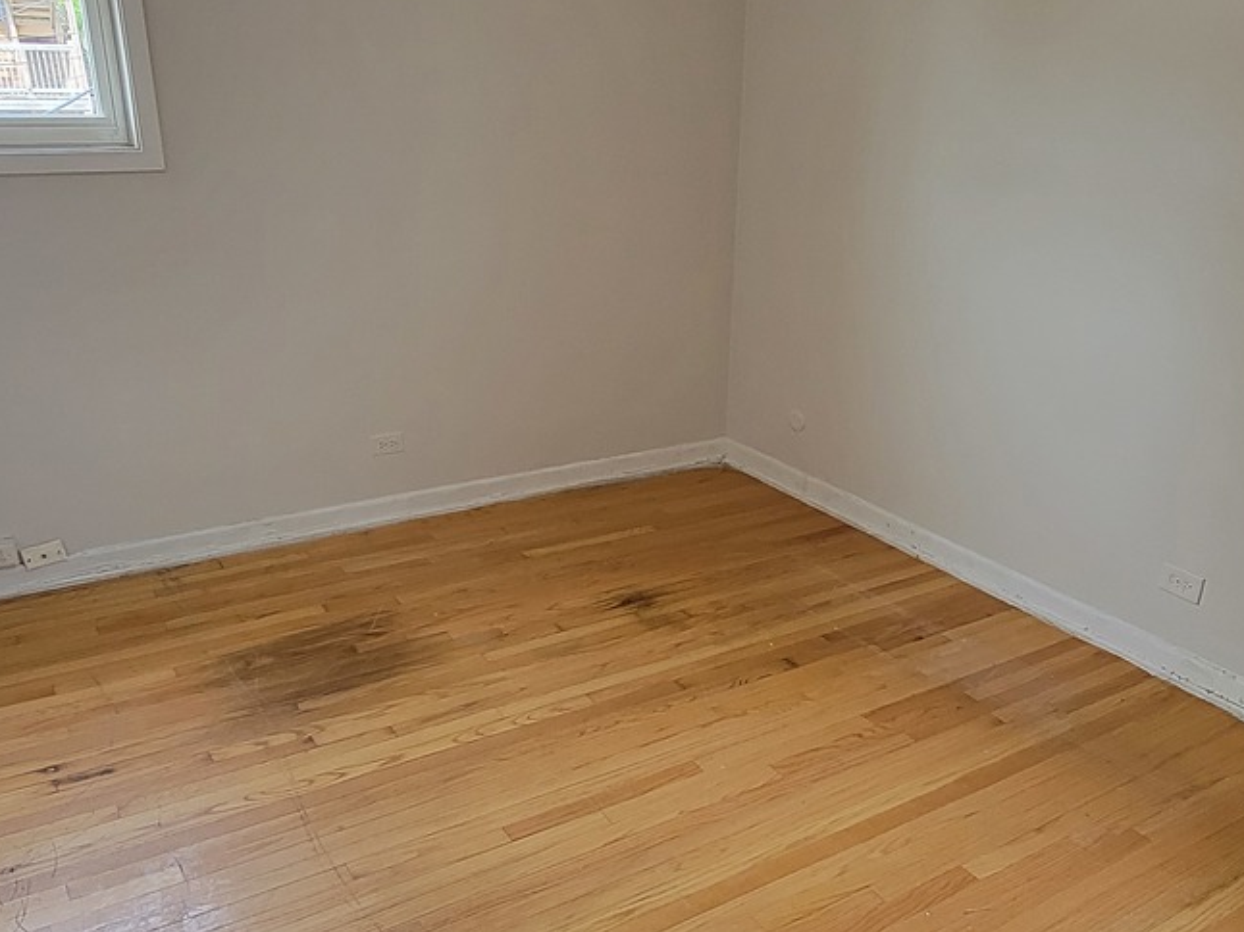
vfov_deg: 48.1
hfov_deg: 61.5
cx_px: 699
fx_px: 1042
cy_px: 530
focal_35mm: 29
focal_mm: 2.2
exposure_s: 1/60
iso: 160
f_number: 2.2
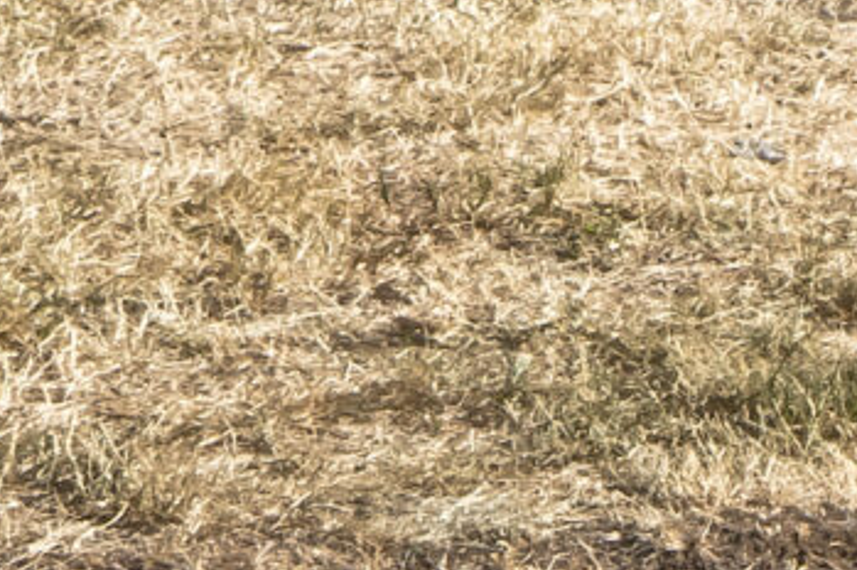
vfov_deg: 2.6
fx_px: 12224
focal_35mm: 514
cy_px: 1824
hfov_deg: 3.9
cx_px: 2871
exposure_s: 1/80
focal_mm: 70
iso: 200
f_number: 22
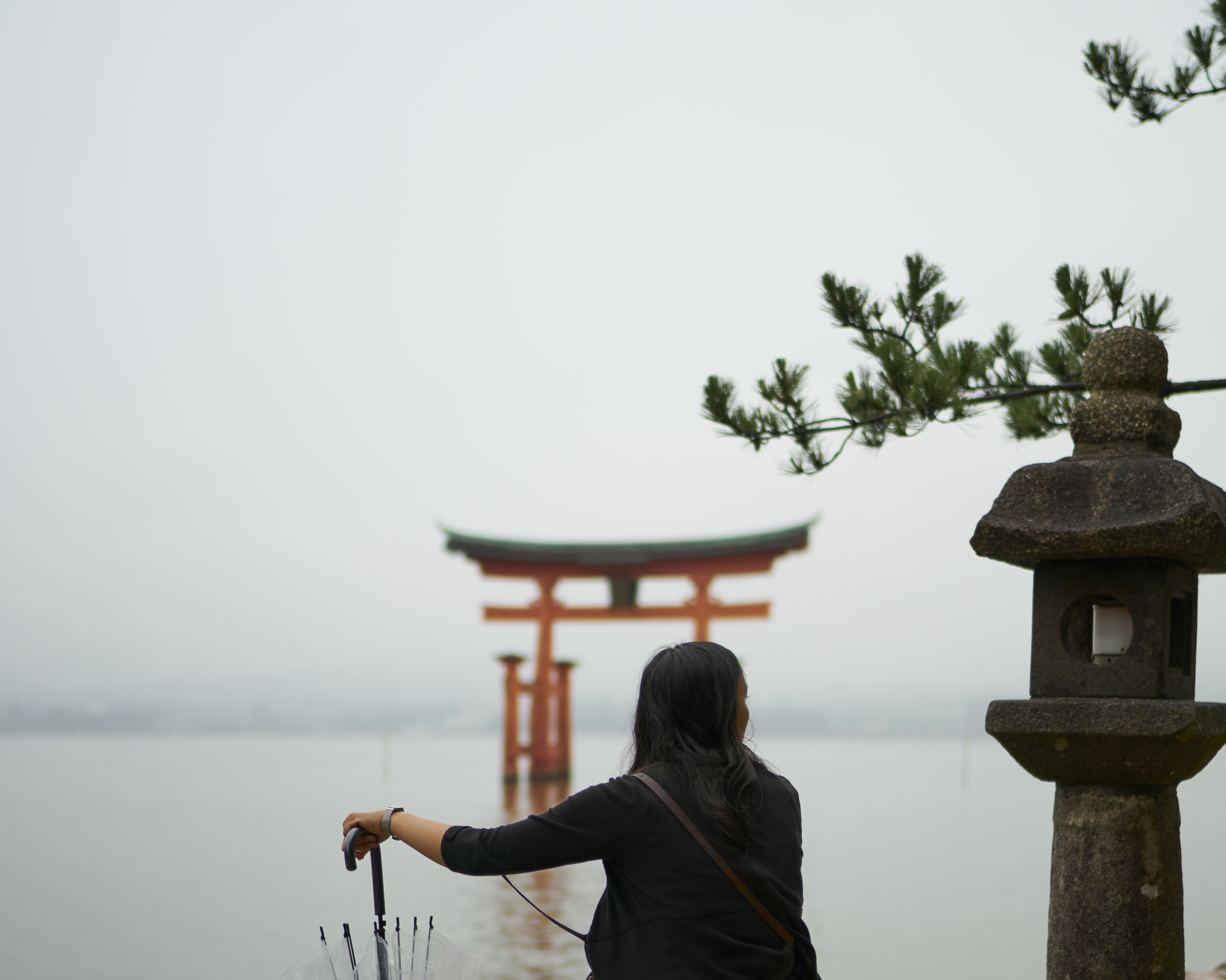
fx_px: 1923
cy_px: 689
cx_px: 636
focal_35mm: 53
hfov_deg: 35.4
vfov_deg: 28.3
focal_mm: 35
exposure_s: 1/1250
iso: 100
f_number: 1.4
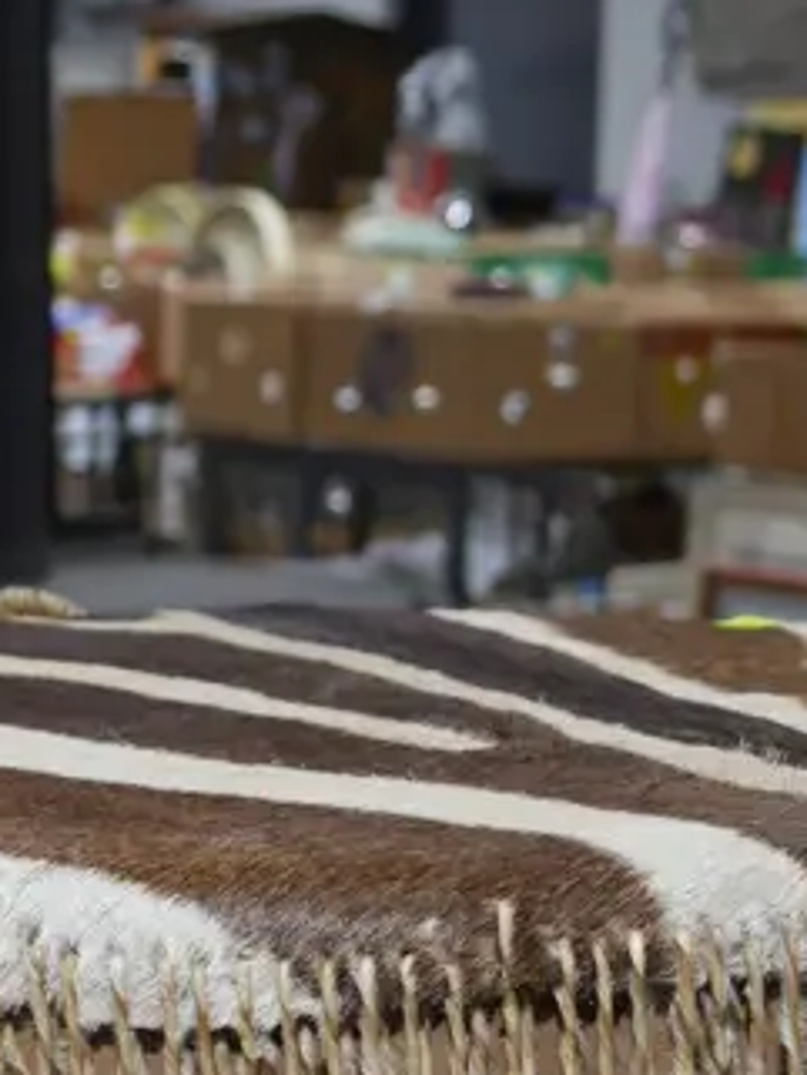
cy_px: 1607
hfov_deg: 11.1
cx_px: 271
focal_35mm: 134
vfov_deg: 13.8
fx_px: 4162
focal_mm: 21
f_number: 5
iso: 640
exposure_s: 1/60
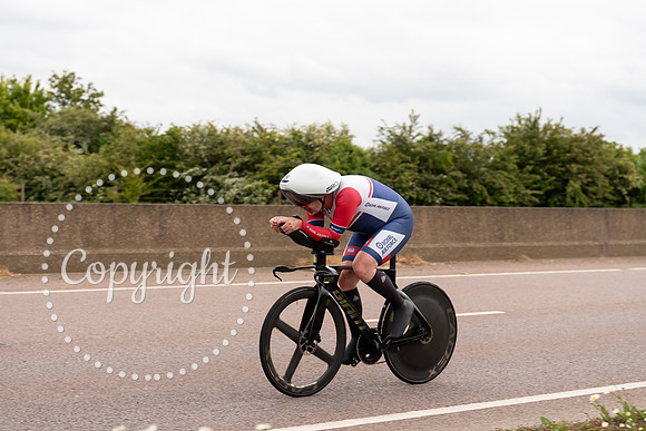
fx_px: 1256
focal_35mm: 70
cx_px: 323
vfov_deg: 19.5
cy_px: 216
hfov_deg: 28.8
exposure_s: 1/800
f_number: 4
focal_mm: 70
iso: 125
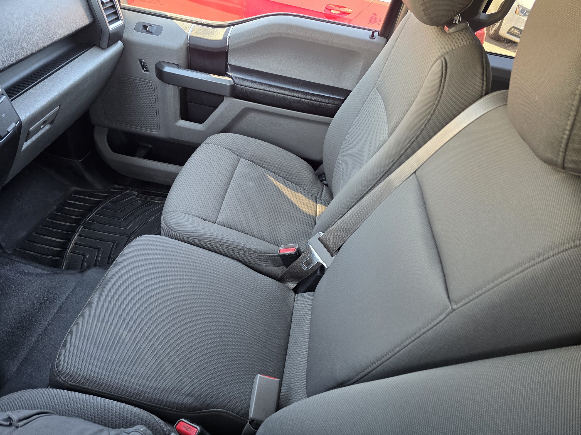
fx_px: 386
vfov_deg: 58.9
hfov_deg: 73.9
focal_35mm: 23
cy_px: 218
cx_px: 290
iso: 160
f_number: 1.7
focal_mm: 6.3
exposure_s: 1/180
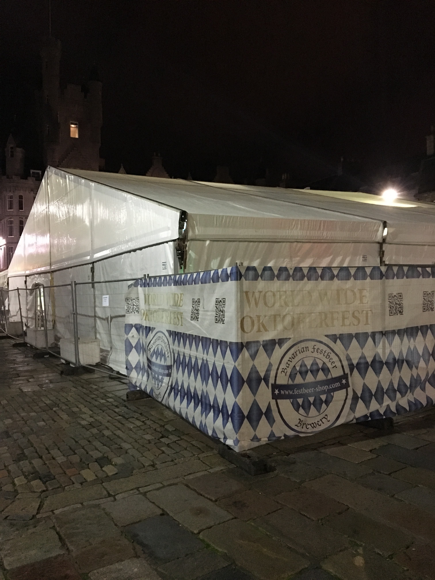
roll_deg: +1.4
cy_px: 290
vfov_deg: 61.7
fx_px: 486
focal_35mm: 29
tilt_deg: +0.5
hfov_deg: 48.2
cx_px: 218
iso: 320
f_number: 2.2
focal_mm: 4.15
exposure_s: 1/17
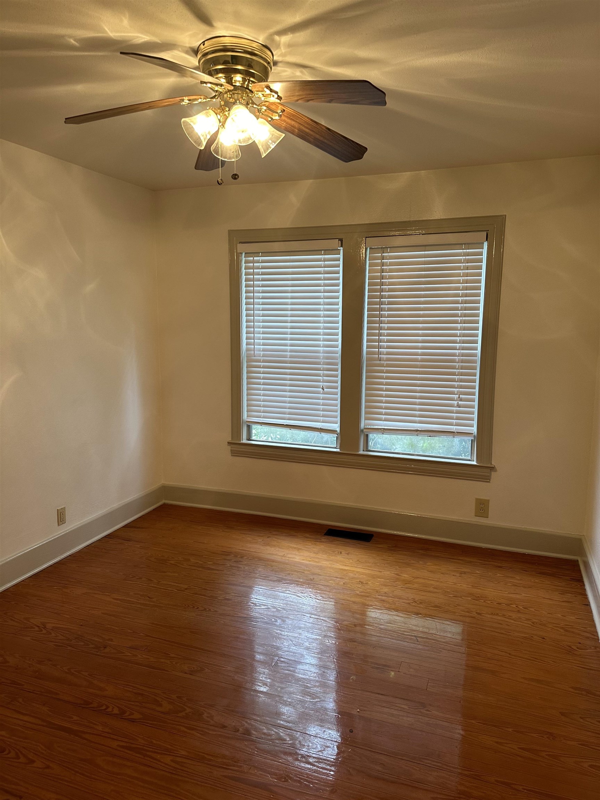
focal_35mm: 24
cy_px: 400
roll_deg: -1.6
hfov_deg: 56.8
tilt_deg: -7.4
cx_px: 300
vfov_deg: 71.6
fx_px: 555
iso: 160
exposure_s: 1/60
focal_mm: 6.86
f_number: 1.78
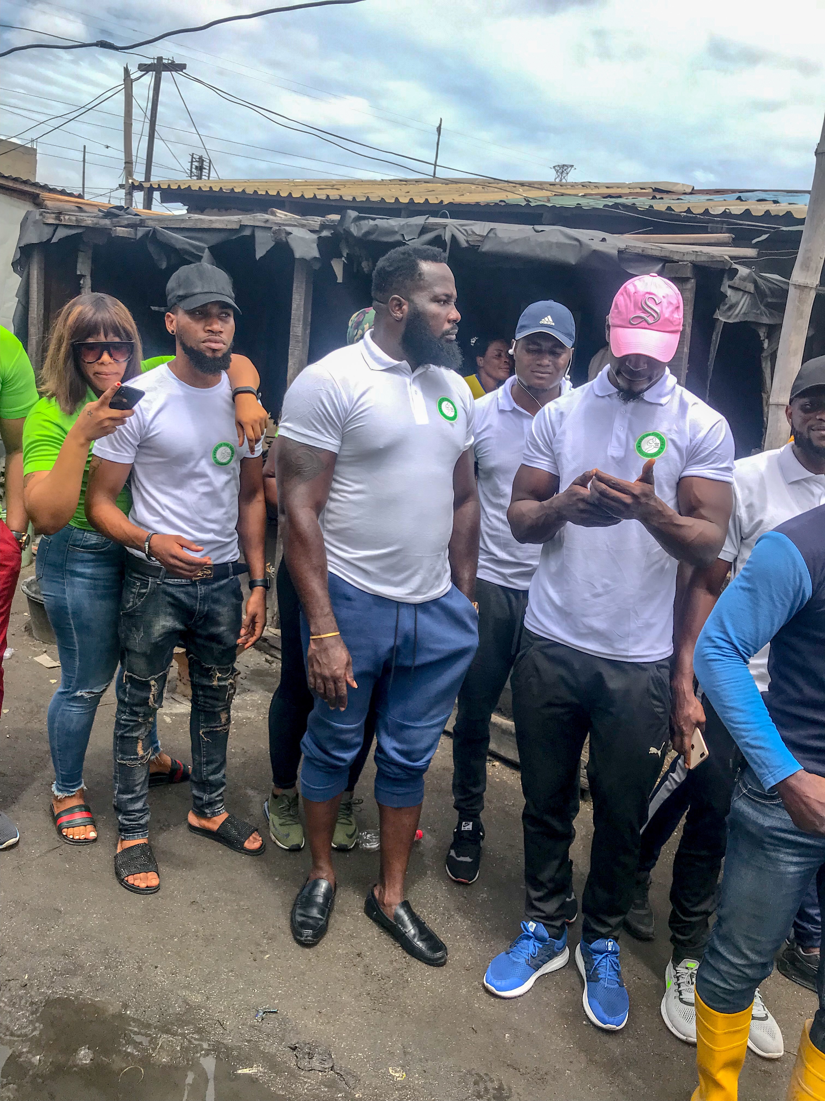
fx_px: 890
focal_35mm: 28
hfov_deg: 49.7
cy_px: 550
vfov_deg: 63.4
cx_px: 412
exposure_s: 1/1650
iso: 20
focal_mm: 3.99
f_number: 1.8
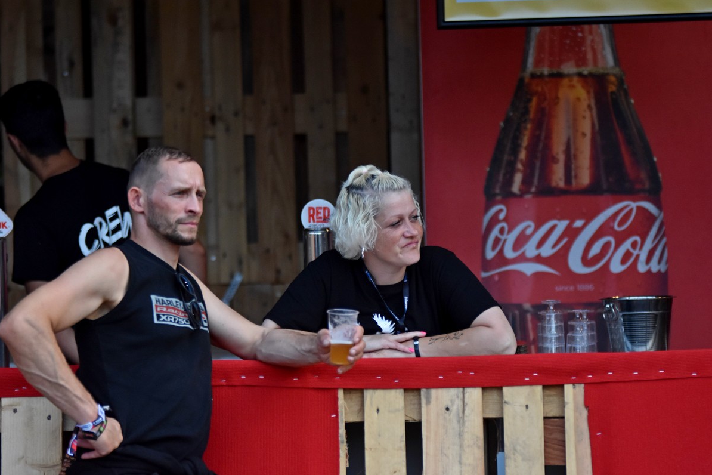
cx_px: 357
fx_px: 3876
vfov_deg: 7.0
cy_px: 238
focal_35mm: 196
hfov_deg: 10.5
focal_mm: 130
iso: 1250
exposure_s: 1/5000
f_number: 2.8
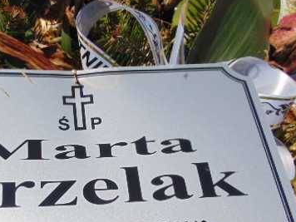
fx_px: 385
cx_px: 77
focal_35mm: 45
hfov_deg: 41.0
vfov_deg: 31.7
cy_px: 164
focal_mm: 4.5
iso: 80
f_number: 7.7
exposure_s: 1/500
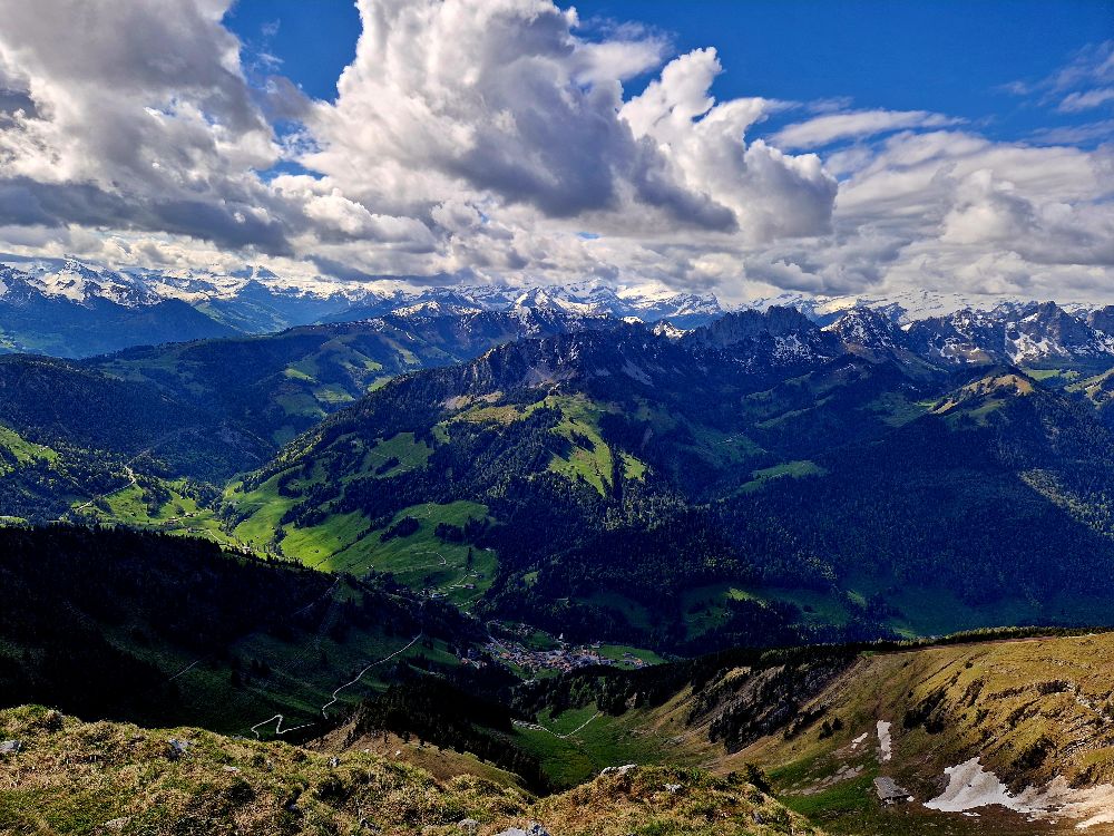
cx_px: 557
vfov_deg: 58.9
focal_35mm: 23
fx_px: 740
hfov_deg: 73.9
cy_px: 418
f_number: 1.8
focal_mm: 5.4
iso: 50
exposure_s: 1/2000
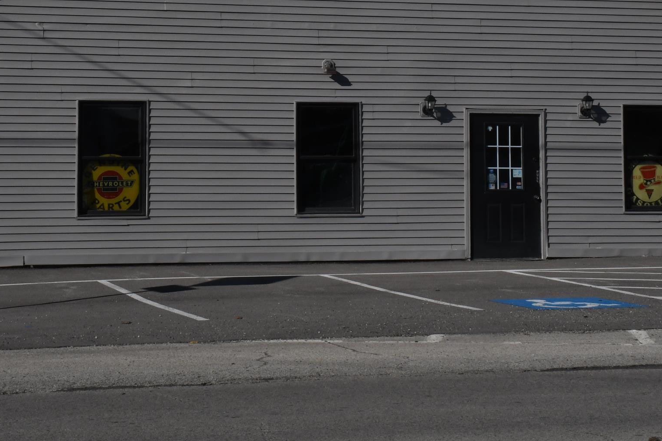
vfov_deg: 14.6
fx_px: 1710
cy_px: 49
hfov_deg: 21.9
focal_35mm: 93
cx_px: 281
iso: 400
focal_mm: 34
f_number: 22
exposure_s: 1/400
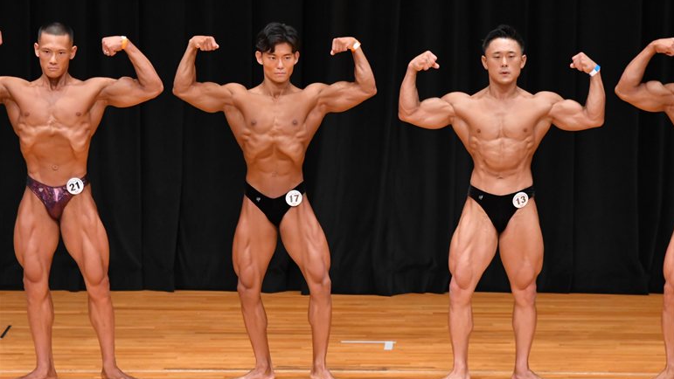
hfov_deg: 7.6
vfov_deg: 4.3
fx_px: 5076
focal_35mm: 284
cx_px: 338
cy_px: 202
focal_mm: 180
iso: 4000
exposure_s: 1/400
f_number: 5.6
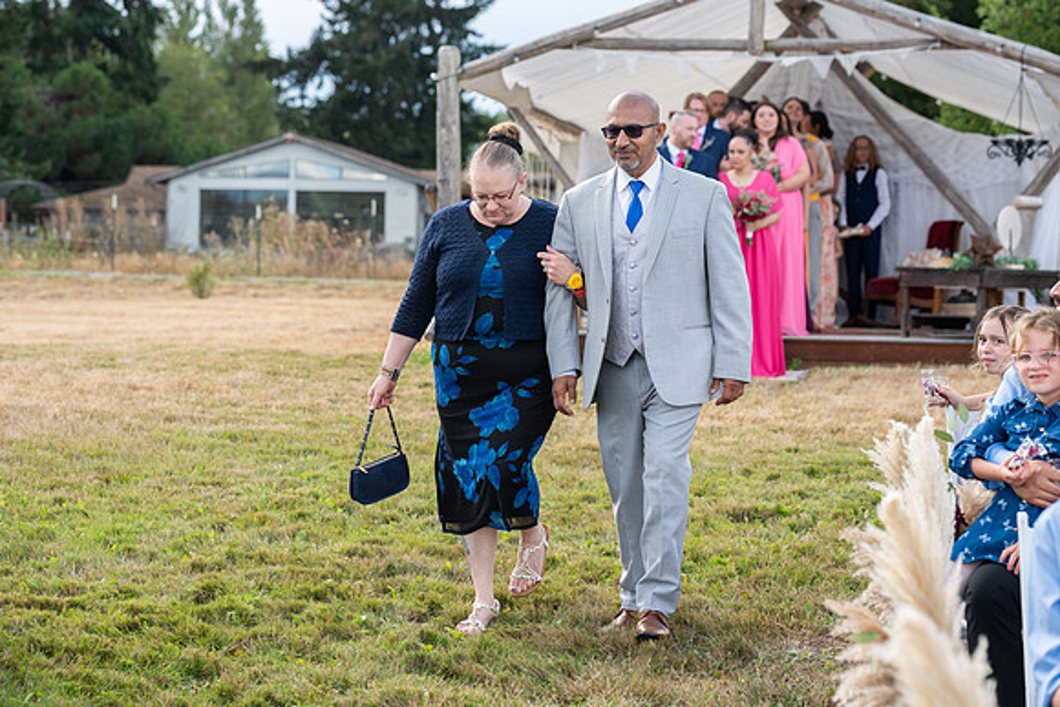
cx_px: 530
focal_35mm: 89
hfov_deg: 22.9
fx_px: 2621
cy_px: 354
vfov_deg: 15.4
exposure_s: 1/640
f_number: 4.5
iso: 400
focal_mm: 89
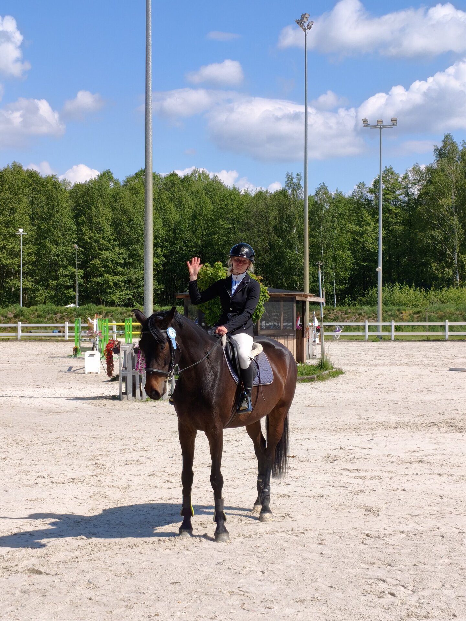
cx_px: 233
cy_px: 310
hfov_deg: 21.6
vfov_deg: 28.6
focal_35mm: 68
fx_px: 1221
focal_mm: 4.94
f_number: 1.5
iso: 80
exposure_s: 1/2719
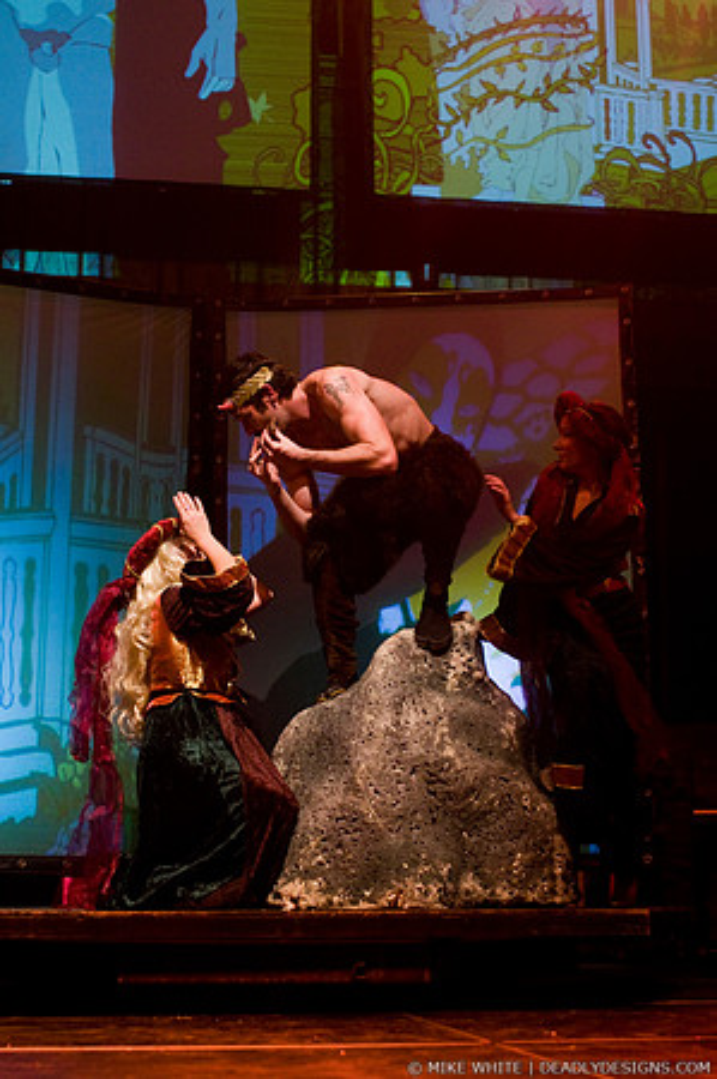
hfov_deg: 22.6
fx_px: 1797
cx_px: 358
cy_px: 540
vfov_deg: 33.4
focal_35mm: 60
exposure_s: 1/200
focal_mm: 40
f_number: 2.8
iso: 640
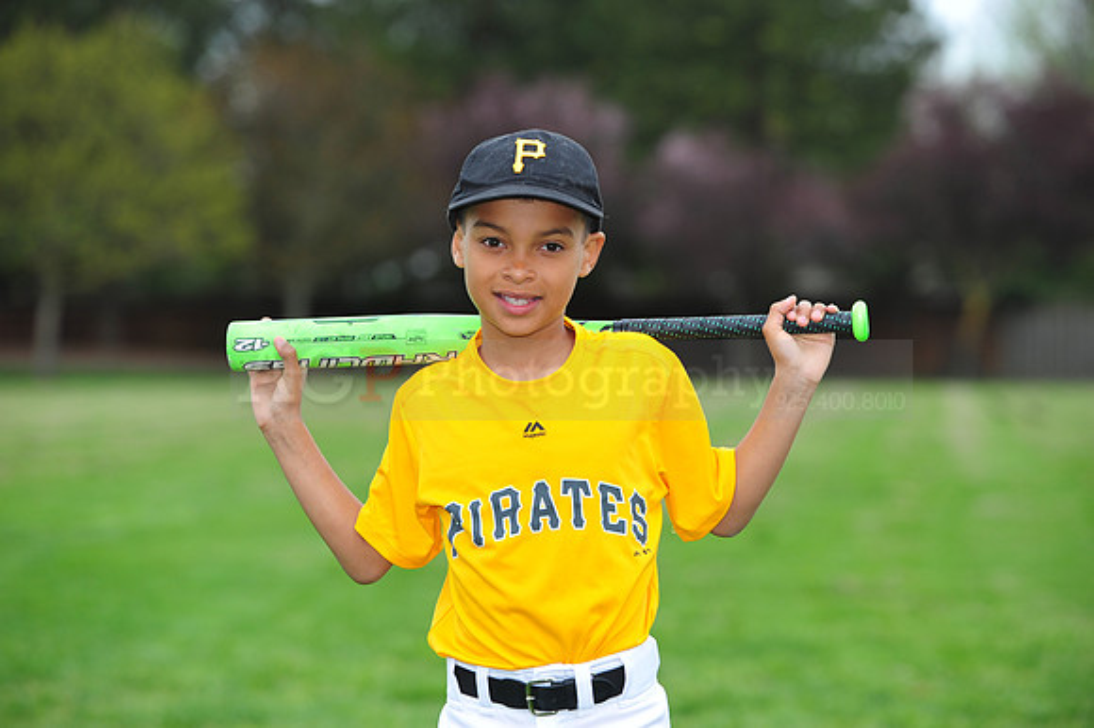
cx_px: 547
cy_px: 364
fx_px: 4707
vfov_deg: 8.8
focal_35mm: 155
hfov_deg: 13.3
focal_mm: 155
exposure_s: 1/500
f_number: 5
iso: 400
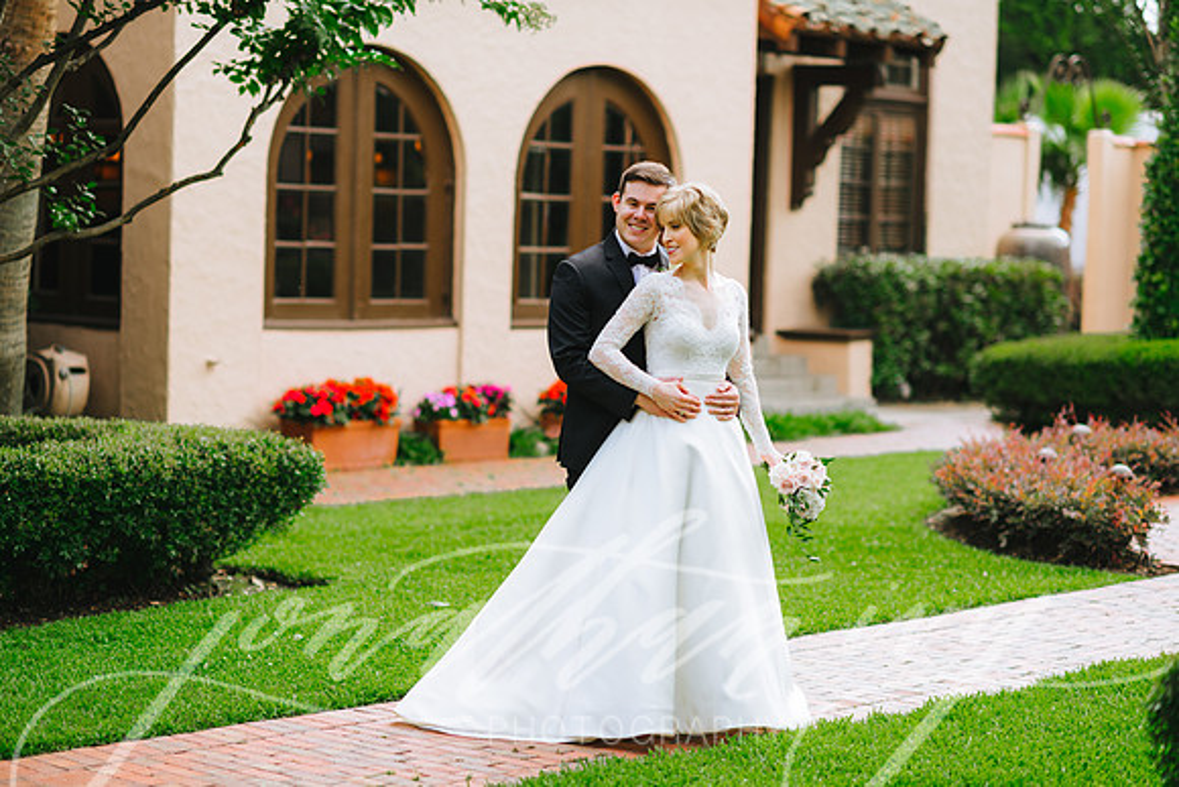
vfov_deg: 16.1
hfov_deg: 23.9
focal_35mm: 85
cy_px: 394
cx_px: 590
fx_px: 2784
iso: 100
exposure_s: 1/500
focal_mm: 85
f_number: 2
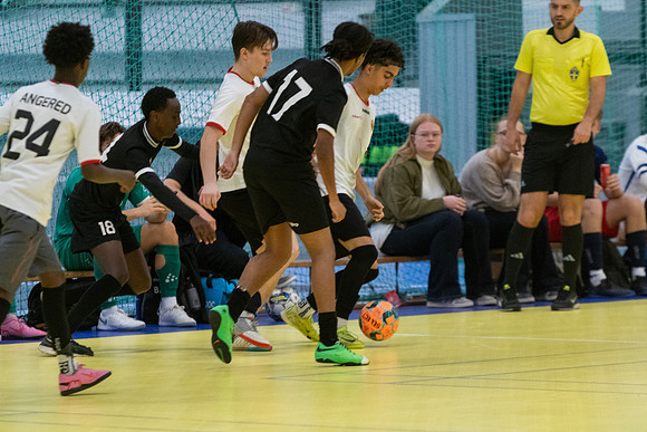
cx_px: 324
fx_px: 5393
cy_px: 216
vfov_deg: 4.6
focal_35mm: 300
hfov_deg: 6.9
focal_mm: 200
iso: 4500
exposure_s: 1/640
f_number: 3.2
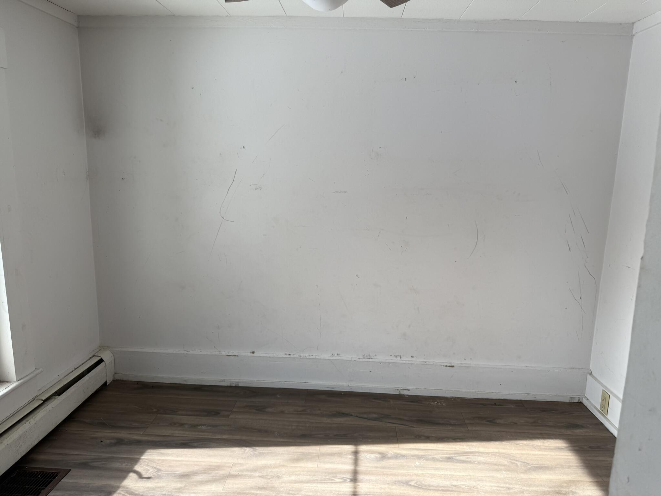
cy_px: 248
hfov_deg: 71.6
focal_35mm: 24
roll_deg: -1.6
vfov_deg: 56.8
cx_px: 330
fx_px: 458
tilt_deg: -10.2
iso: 80
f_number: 1.78
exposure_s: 1/327
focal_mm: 6.76
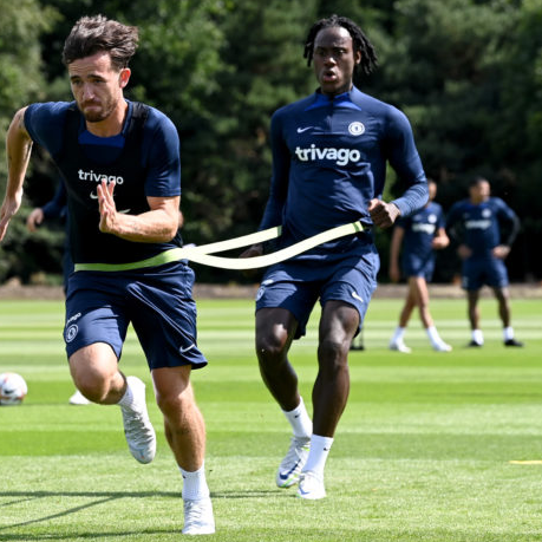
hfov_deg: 7.9
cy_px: 265
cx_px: 124
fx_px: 3933
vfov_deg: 7.9
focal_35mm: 222
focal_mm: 160
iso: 400
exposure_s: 1/1000
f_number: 6.3
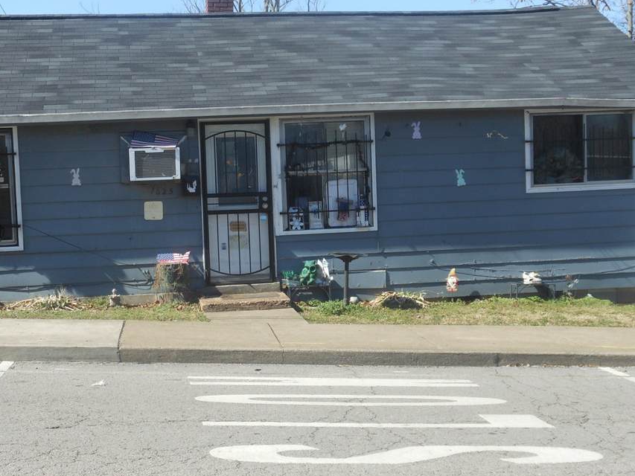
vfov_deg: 25.7
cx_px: 268
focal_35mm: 57
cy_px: 224
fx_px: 1046
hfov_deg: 33.7
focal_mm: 6.8
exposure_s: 1/500
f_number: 3.6
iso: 80
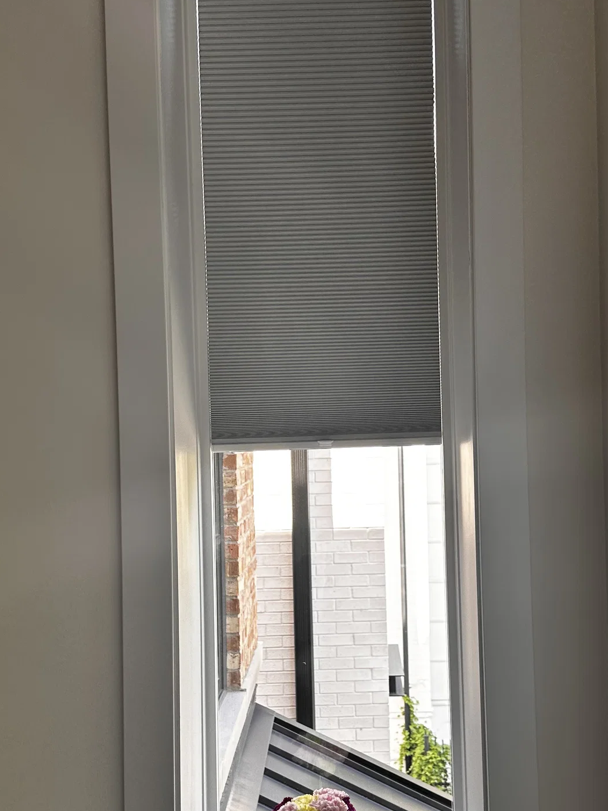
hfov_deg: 32.8
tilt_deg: -0.4
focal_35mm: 44
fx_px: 1030
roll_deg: +0.7
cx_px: 343
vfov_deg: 42.9
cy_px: 433
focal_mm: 6.86
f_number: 1.78
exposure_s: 1/121
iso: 64
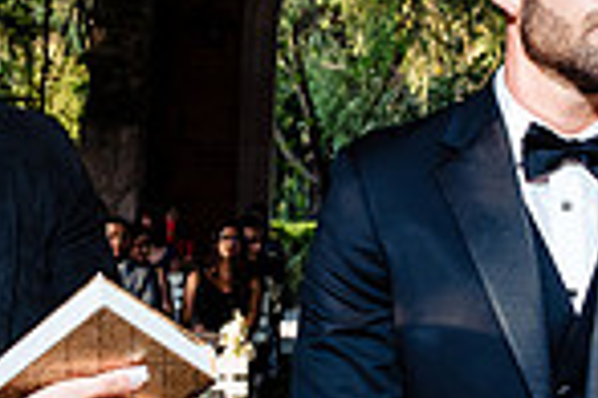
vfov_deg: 9.9
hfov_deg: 14.9
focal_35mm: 138
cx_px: 297
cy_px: 177
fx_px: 2292
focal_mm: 35
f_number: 7.1
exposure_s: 1/200
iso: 800
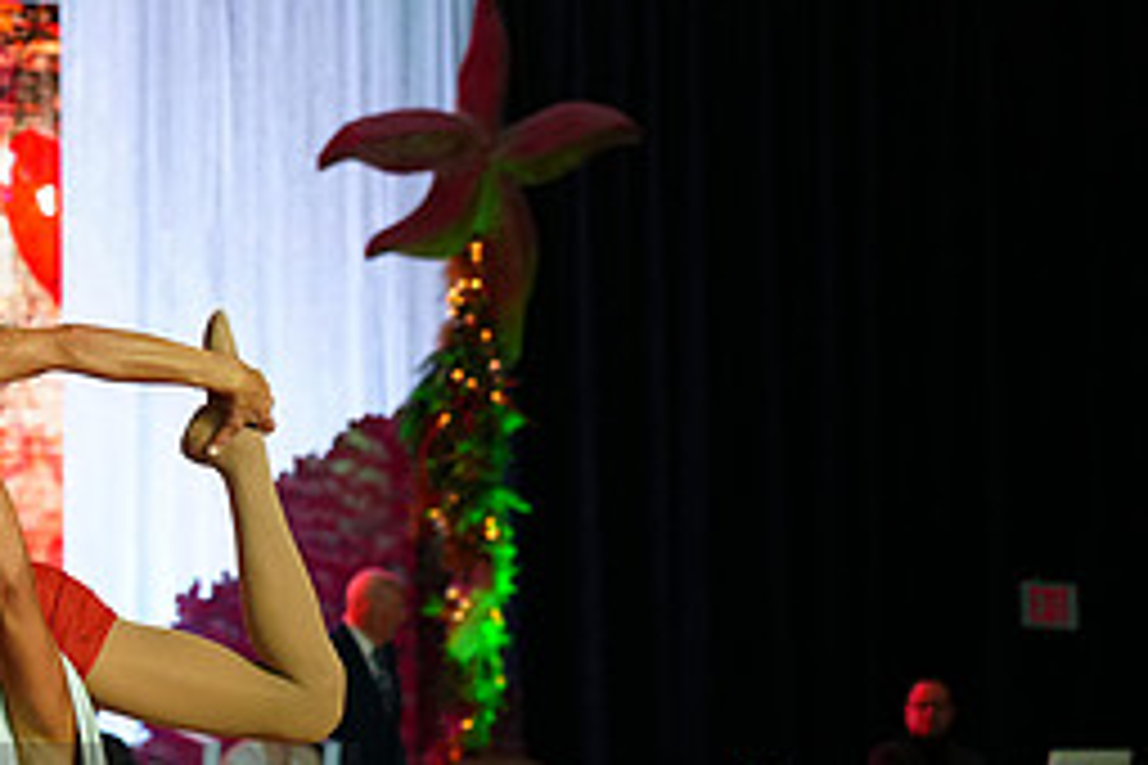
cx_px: -131
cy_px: 862
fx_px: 6537
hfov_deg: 9.9
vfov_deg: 6.7
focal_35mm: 205
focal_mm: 90
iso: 2000
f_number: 4
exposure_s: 1/400
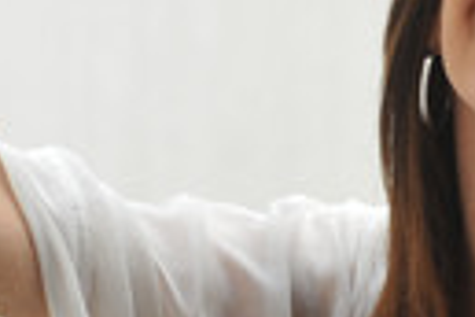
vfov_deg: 2.1
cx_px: 689
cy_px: 171
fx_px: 8510
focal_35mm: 645
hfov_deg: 3.2
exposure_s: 1/125
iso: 320
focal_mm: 116
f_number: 3.2
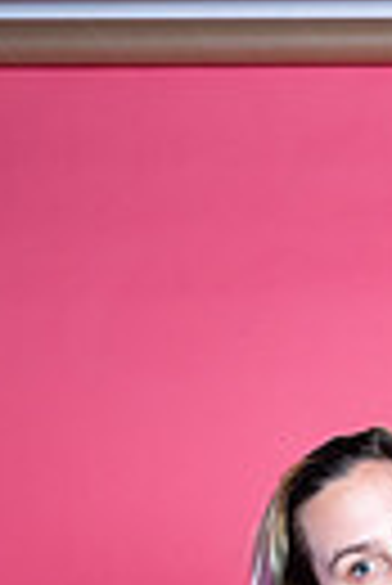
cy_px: 1008
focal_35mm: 121
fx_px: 1971
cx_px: 554
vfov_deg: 15.0
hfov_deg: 11.0
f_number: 9
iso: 250
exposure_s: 1/160
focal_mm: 35
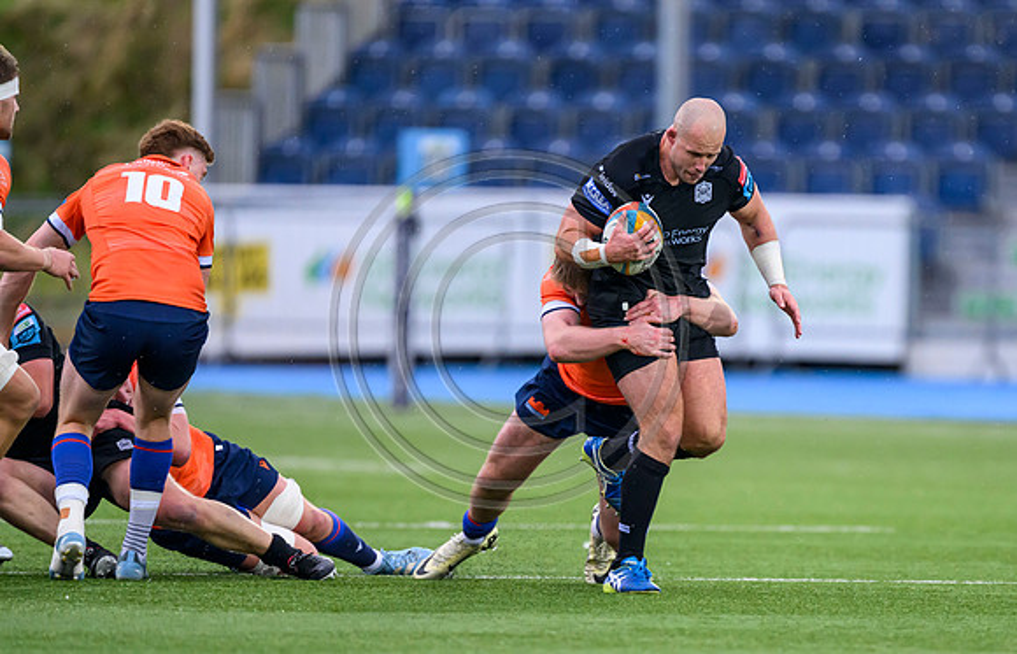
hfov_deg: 2.8
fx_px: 20726
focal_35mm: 742
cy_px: 444
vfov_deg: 1.8
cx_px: 666
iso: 3200
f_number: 4
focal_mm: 560
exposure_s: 1/1250
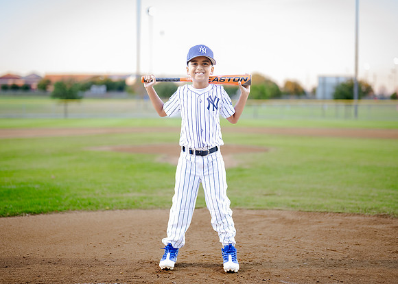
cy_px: 134
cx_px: 197
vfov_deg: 23.7
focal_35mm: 60
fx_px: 678
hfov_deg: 32.7
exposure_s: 1/500
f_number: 1.2
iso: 320
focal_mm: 50
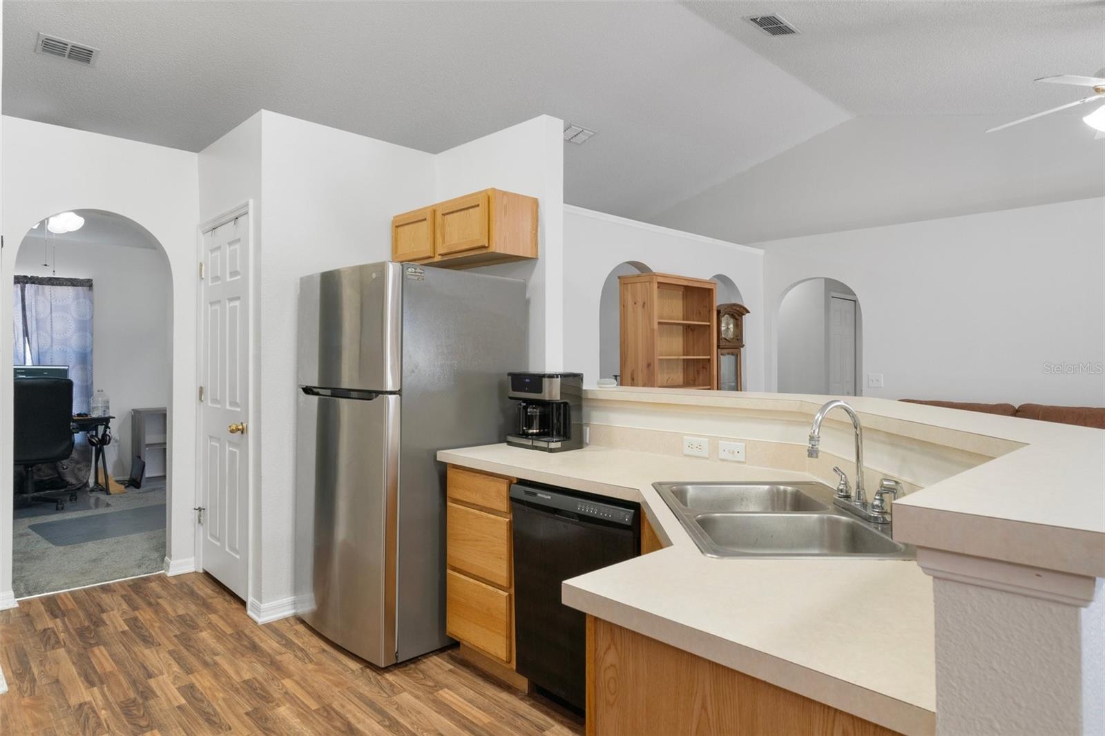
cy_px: 368
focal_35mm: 21
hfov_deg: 81.2
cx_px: 552
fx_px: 644
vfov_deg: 59.5
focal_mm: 14
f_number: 8
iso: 320
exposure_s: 1/4
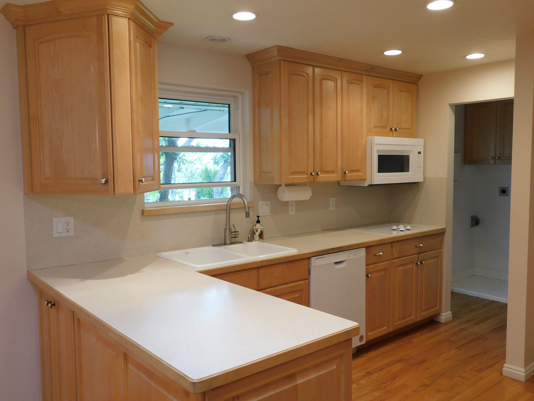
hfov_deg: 60.0
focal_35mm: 30
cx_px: 267
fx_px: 463
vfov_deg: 46.8
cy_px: 200
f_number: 3.2
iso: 160
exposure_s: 1/30
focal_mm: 5.3
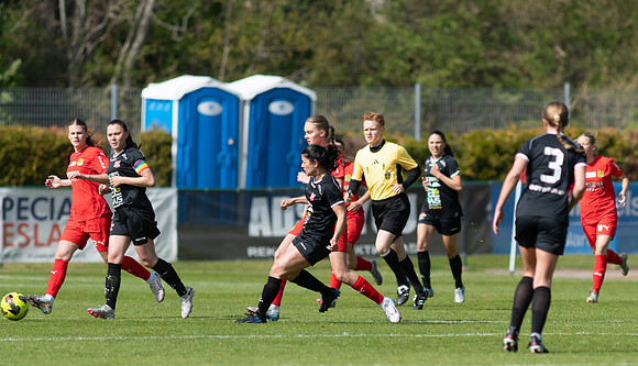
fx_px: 9633
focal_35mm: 567
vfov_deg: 2.2
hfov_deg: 3.8
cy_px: 248
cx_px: 373
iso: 100
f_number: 3.2
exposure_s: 1/2000
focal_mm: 300
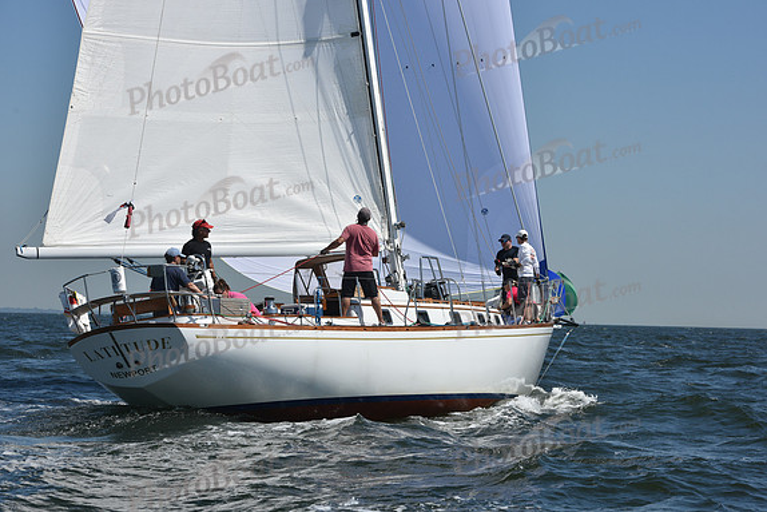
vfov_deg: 13.6
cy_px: 255
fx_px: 2152
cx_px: 385
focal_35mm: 101
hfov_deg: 20.2
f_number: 9
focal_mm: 100
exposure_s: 1/1250
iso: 250
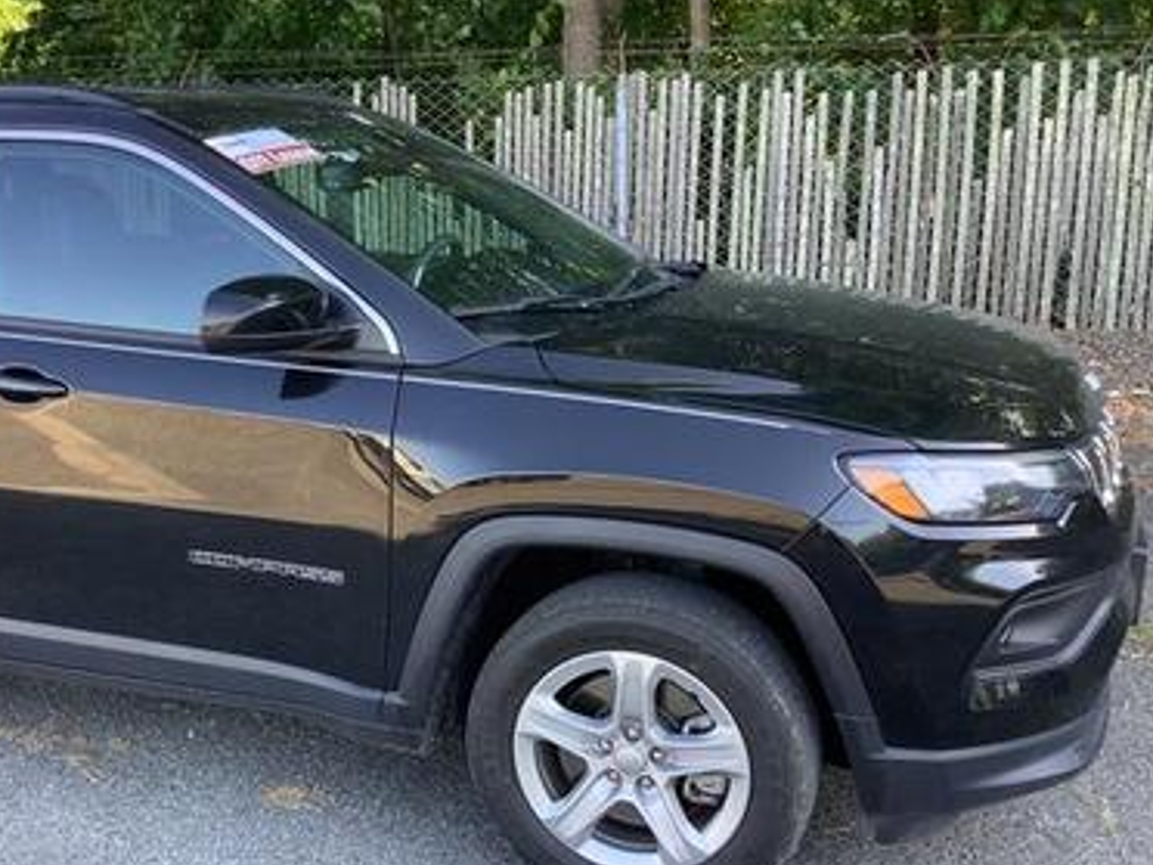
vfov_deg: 34.2
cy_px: 530
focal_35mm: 42
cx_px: 446
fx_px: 1399
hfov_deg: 44.5
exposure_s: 1/120
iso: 64
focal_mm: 3.3
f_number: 2.4
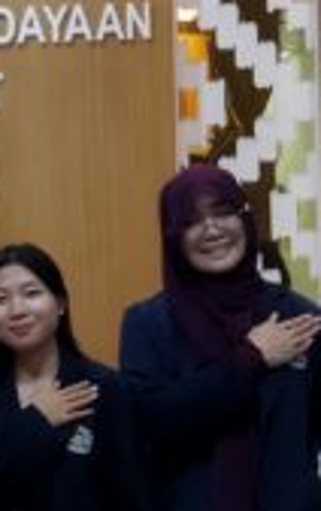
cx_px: -164
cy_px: 218
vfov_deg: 16.0
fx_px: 1815
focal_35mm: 130
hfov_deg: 9.8
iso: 230
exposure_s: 1/25
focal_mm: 4.71
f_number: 1.79
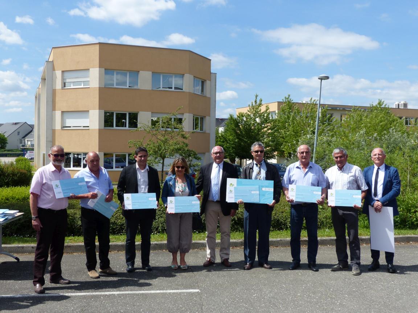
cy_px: 156
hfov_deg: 47.9
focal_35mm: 39
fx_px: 471
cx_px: 209
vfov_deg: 36.8
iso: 100
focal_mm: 6.8
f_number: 4
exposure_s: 1/1000
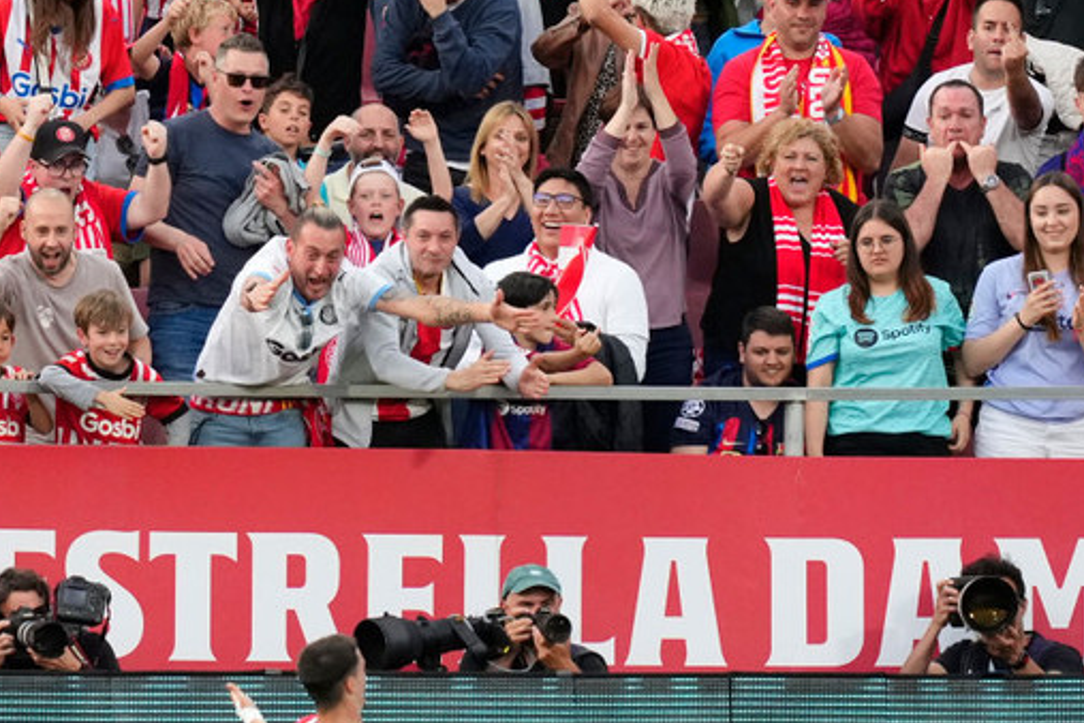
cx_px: 327
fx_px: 28513
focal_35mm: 947
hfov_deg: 2.2
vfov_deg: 1.5
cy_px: 421
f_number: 2.8
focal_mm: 400
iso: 2000
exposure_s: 1/3200
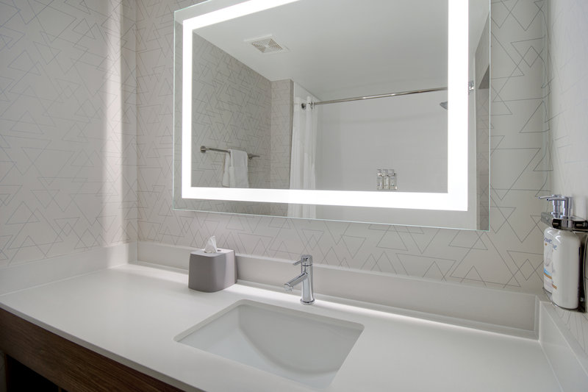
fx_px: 245
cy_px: 196
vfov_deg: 77.3
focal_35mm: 15
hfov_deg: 100.4
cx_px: 294
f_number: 7.1
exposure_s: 1/160
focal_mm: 10
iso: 250
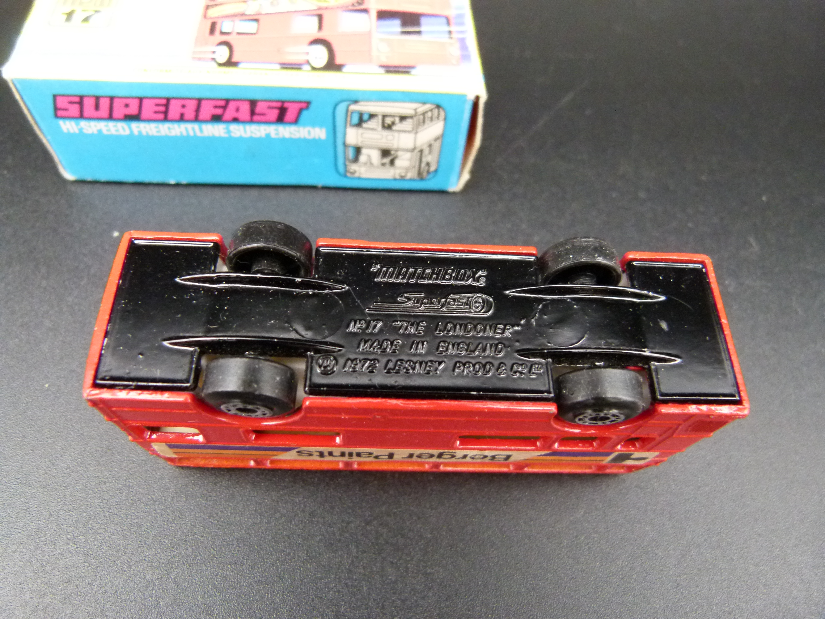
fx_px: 596
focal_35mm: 25
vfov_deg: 54.9
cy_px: 310
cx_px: 412
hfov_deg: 69.4
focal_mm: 4.5
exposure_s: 1/60
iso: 400
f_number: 2.8
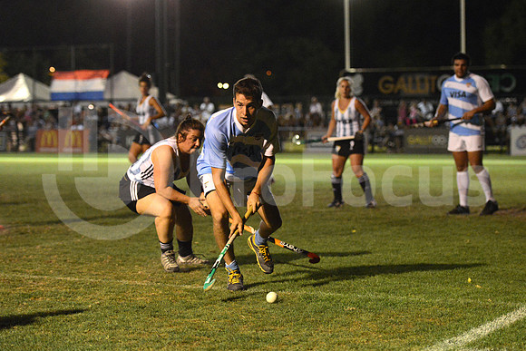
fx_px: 1461
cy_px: 176
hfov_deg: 20.4
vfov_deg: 13.7
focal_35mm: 100
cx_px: 263
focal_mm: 100
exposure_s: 1/400
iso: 6400
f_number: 2.8
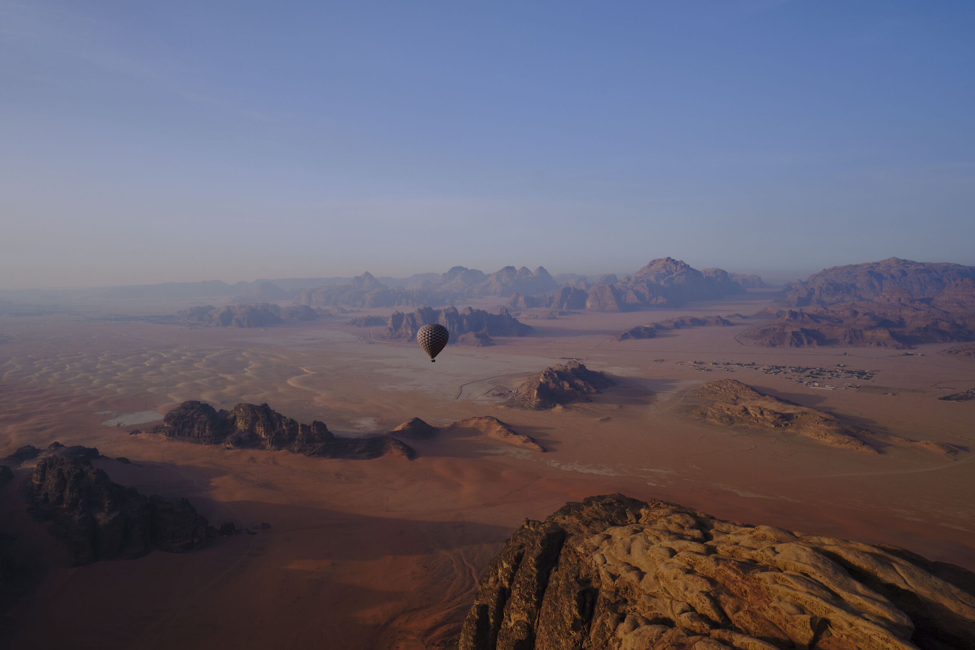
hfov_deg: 73.7
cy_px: 325
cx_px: 488
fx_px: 650
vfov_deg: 53.1
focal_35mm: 24
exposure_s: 1/75
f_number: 9
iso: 160
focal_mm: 16
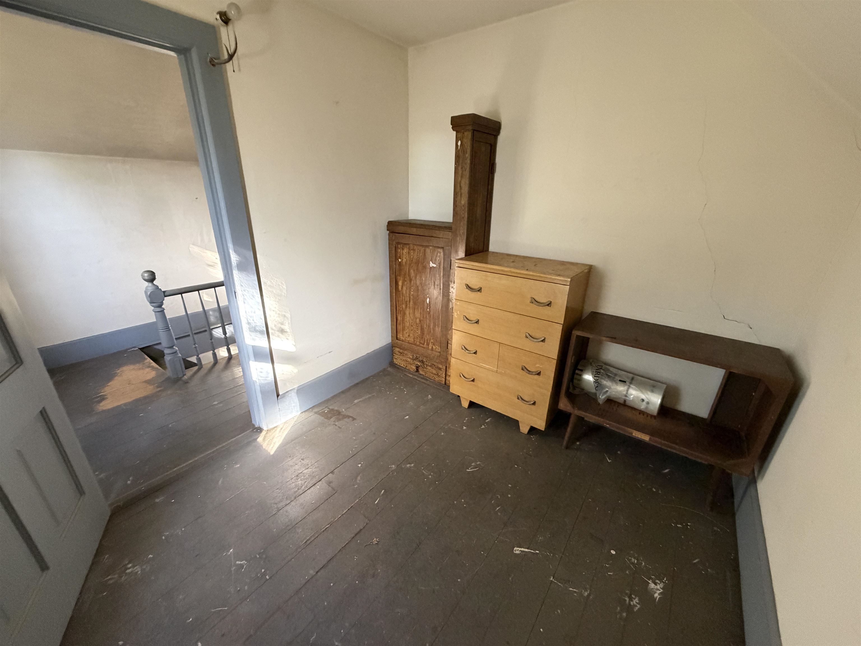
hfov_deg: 102.1
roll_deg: +0.1
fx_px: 348
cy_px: 323
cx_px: 430
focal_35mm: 14
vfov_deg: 85.7
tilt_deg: -21.2
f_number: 2.2
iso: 500
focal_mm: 2.22
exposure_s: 1/60
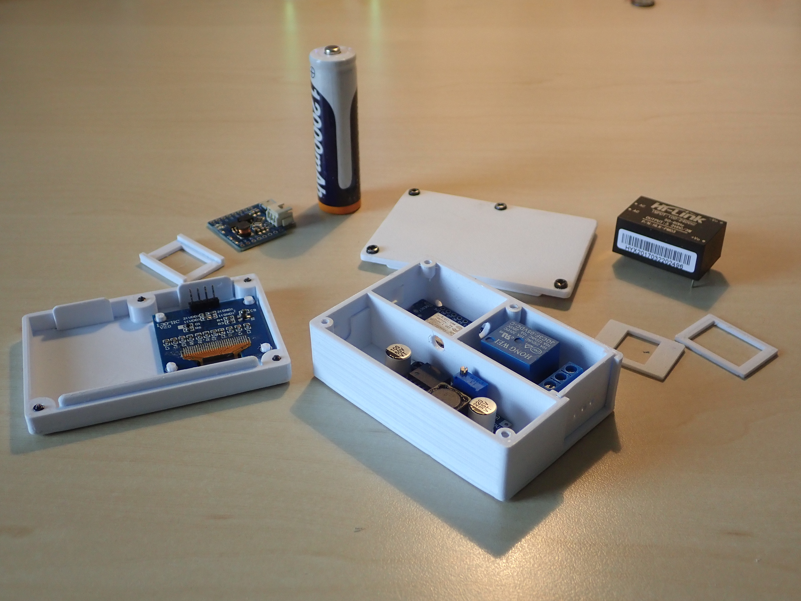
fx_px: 926
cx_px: 400
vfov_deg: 36.0
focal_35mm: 40
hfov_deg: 46.8
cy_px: 300
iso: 200
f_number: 2.8
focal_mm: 7.34
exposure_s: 1/50
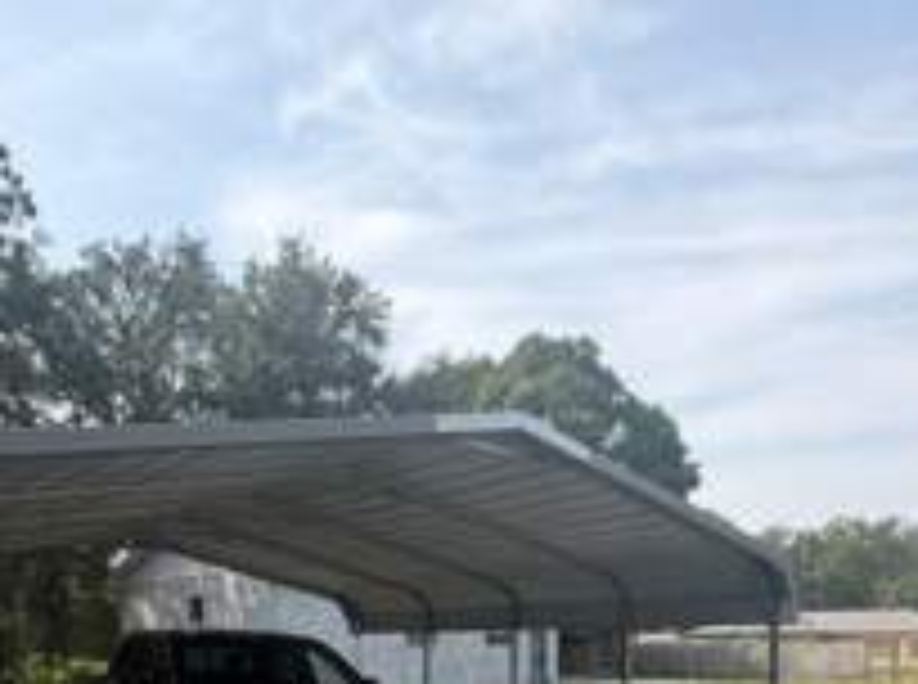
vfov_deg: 38.6
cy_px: 664
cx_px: 468
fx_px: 873
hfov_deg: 55.5
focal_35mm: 33
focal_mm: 2.22
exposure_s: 1/770
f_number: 2.2
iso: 32
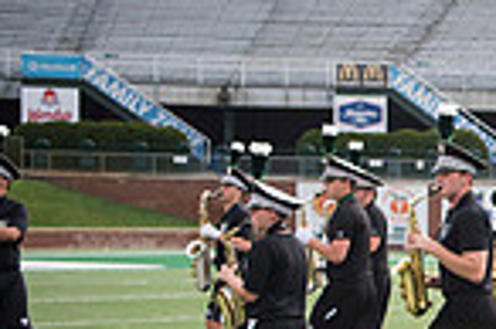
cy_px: 358
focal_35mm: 175
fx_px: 2408
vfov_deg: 7.8
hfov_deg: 11.0
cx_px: 887
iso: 400
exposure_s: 1/2000
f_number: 2.8
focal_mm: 44
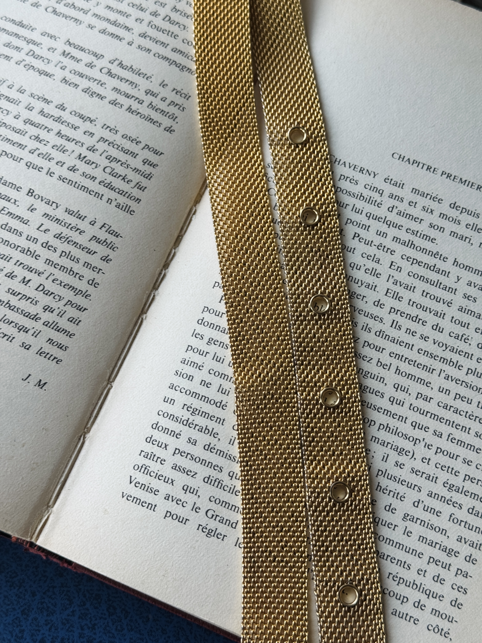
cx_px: 241
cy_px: 322
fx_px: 891
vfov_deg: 39.7
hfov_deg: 30.3
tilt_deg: -69.0
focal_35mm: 48
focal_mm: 6.76
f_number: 1.78
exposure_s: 1/120
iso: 50
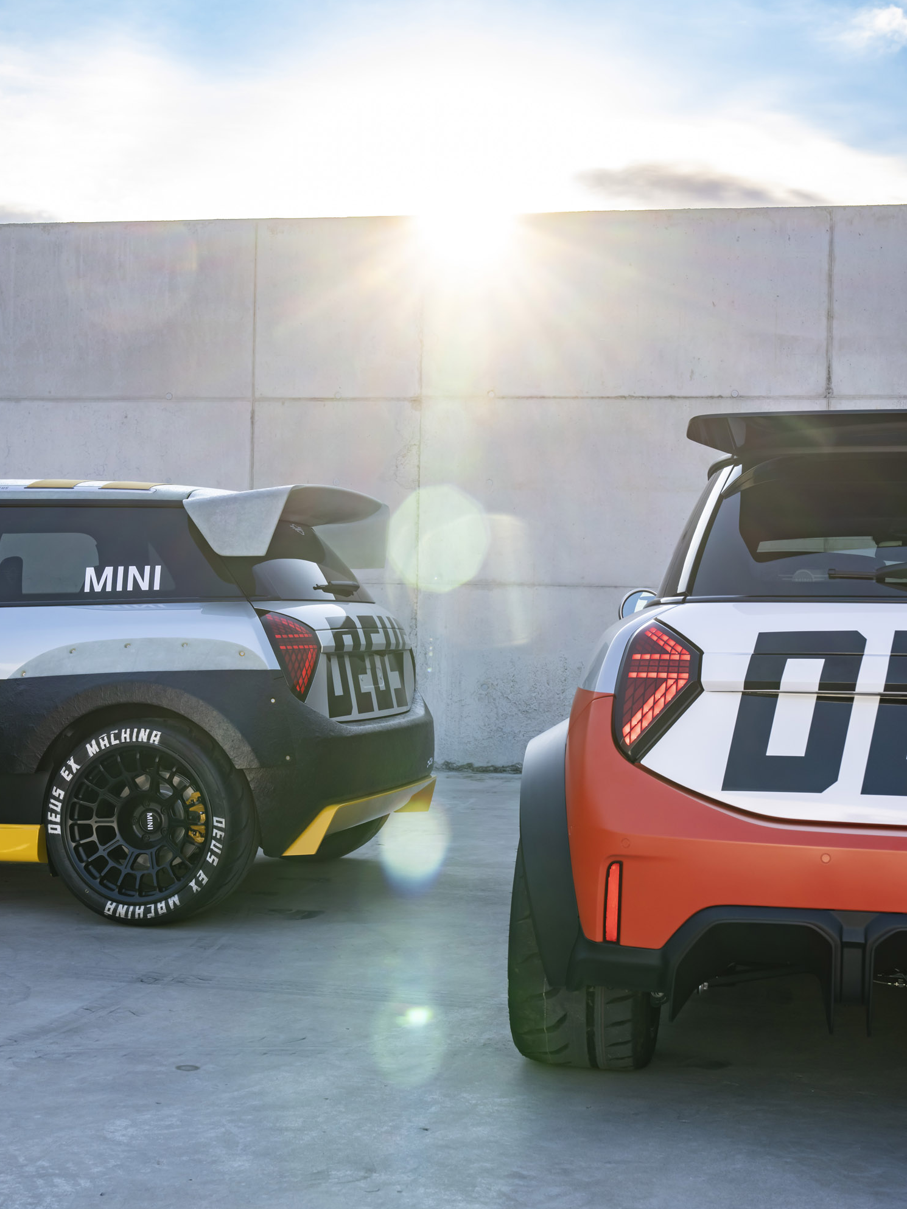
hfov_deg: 28.0
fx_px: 1817
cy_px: 609
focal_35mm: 52
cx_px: 446
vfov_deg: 36.8
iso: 100
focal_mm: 46
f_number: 9
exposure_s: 1/40
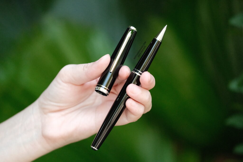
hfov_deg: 17.1
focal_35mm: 120
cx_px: 122
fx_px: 810
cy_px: 81
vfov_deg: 11.4
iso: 5000
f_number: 2.8
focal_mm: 80
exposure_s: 1/2500
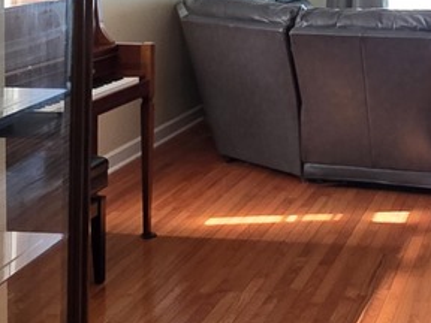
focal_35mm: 65
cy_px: -61
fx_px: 809
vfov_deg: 21.1
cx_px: 443
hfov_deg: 27.8
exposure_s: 1/60
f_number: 1.9
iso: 250
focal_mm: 2.2
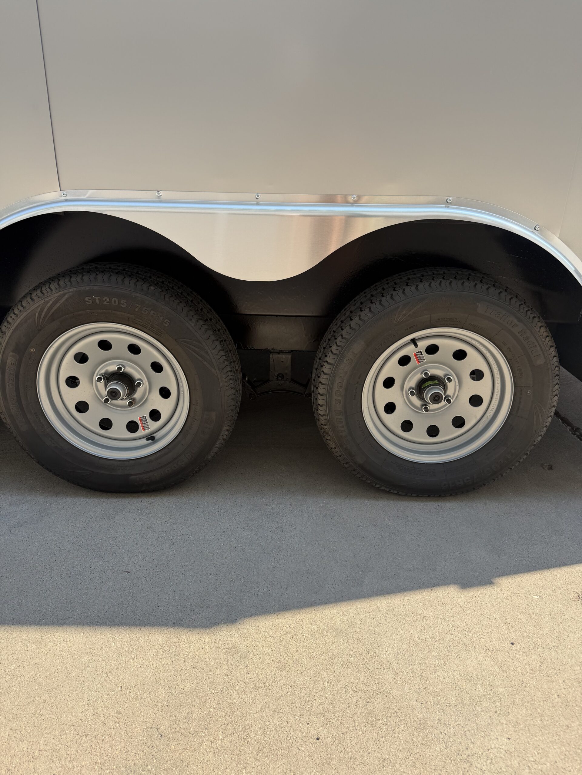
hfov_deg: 56.8
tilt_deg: -24.5
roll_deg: +0.3
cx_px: 291
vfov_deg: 71.6
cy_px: 388
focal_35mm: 24
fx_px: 538
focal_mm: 6.76
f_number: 1.78
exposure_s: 1/1385
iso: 80
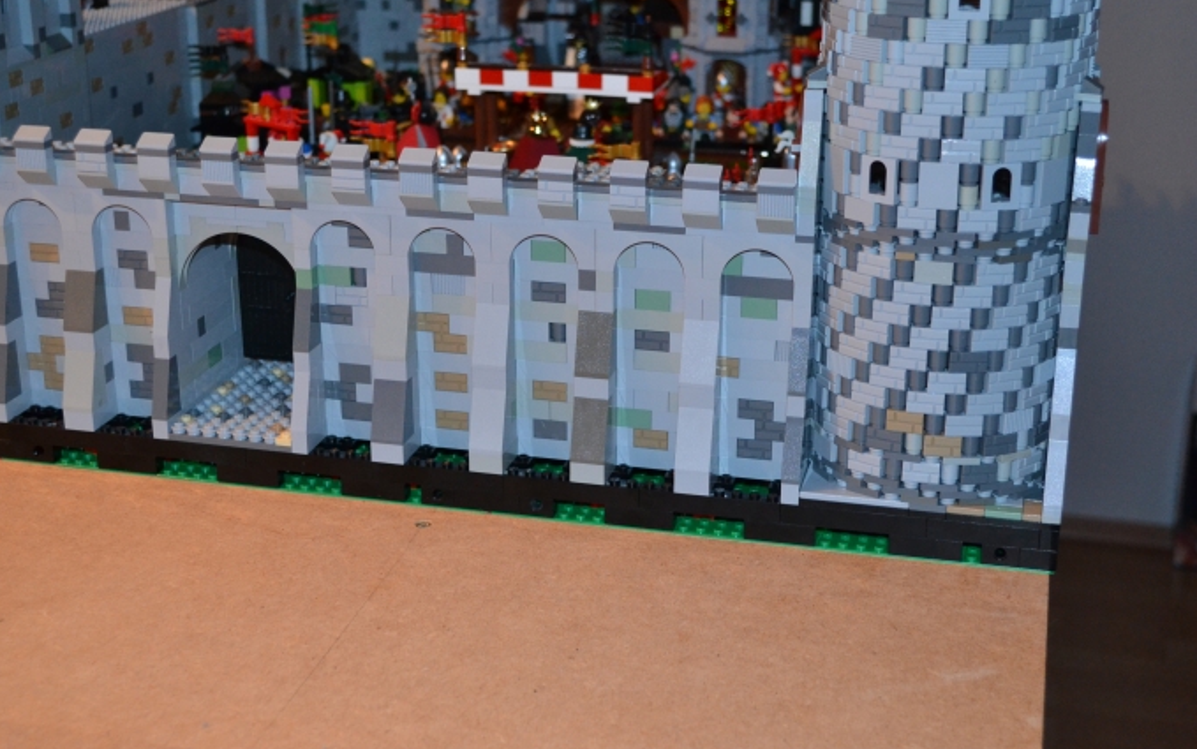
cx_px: 576
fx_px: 1762
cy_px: 353
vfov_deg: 24.0
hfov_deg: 37.5
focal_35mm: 54
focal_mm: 30
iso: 1600
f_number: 4.5
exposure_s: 1/60
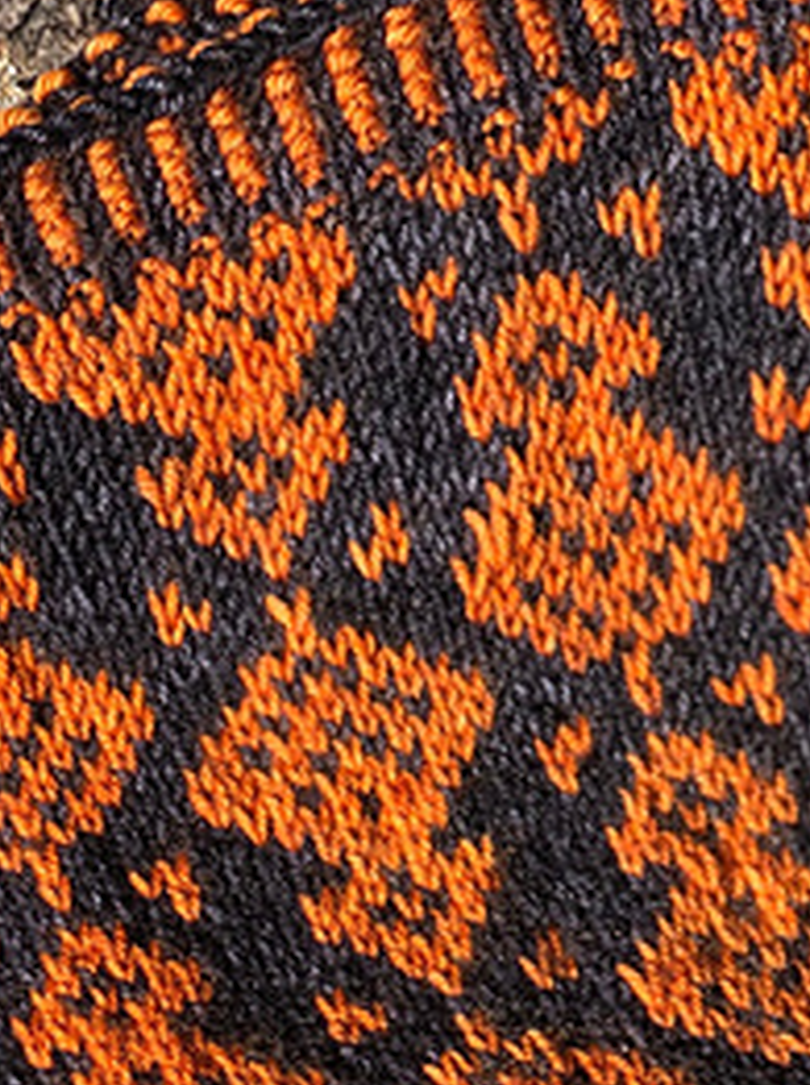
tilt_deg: -83.3
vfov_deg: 13.8
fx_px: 4379
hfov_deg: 10.5
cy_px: 1197
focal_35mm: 140
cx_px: 50
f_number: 2.8
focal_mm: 6.6
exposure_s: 1/240
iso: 20
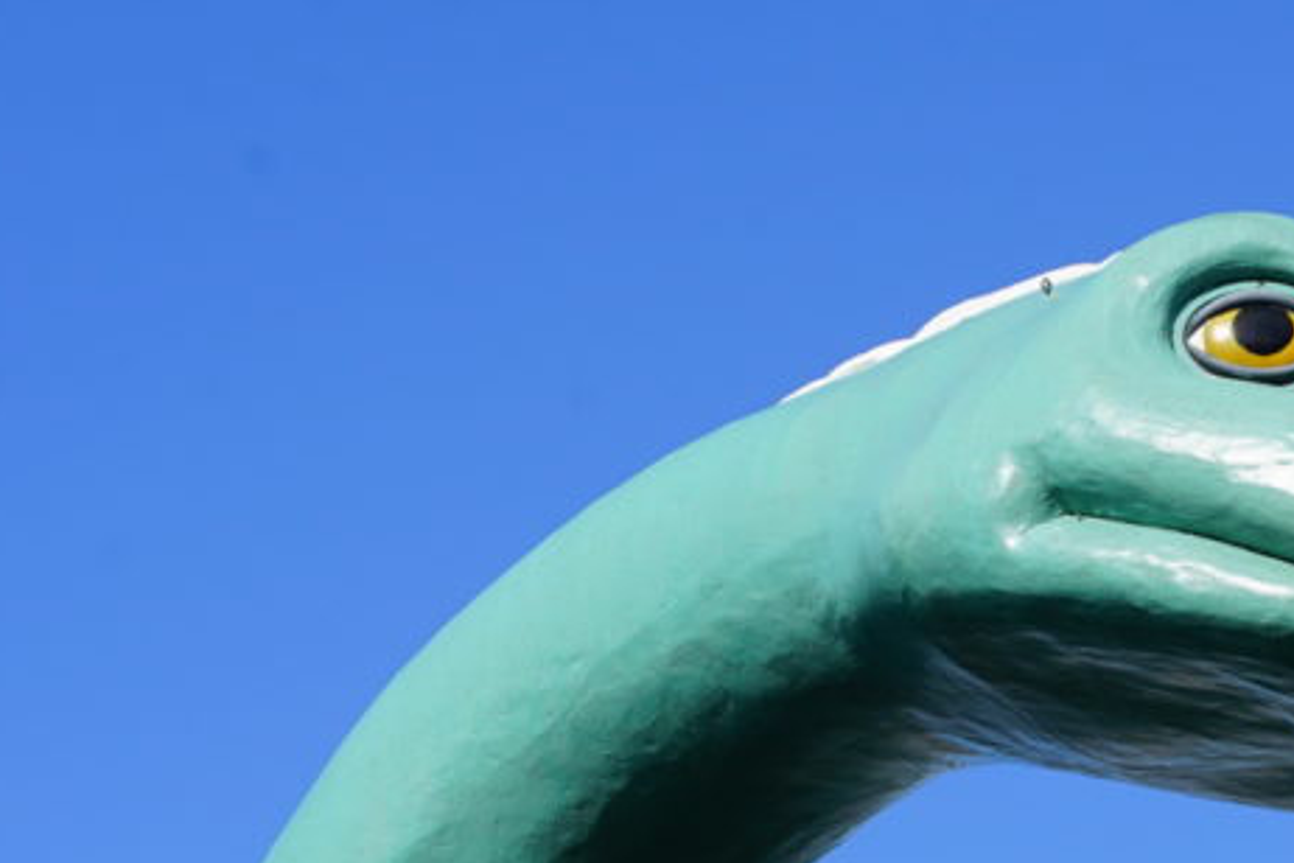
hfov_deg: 15.7
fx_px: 4672
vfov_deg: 10.5
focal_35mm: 130
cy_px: 558
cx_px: 1036
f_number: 10
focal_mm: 50
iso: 100
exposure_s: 1/160
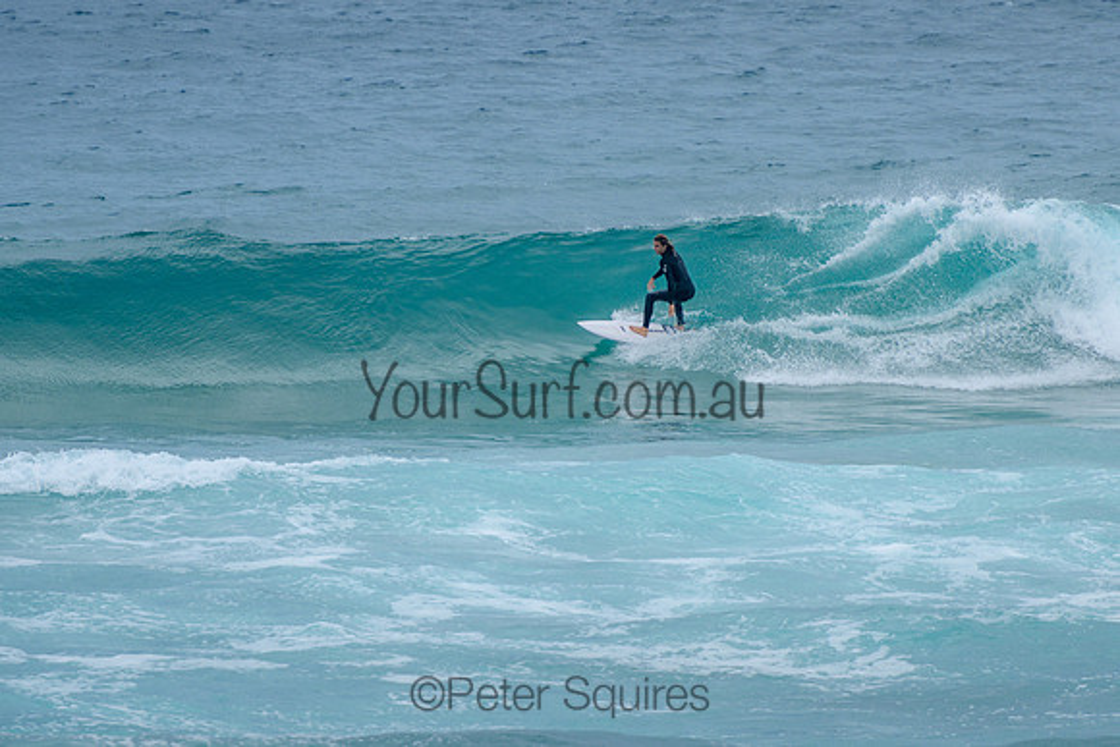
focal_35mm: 550
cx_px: 613
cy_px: 319
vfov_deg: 2.5
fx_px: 17116
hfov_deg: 3.7
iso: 220
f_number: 5.6
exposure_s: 1/2000
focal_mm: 400
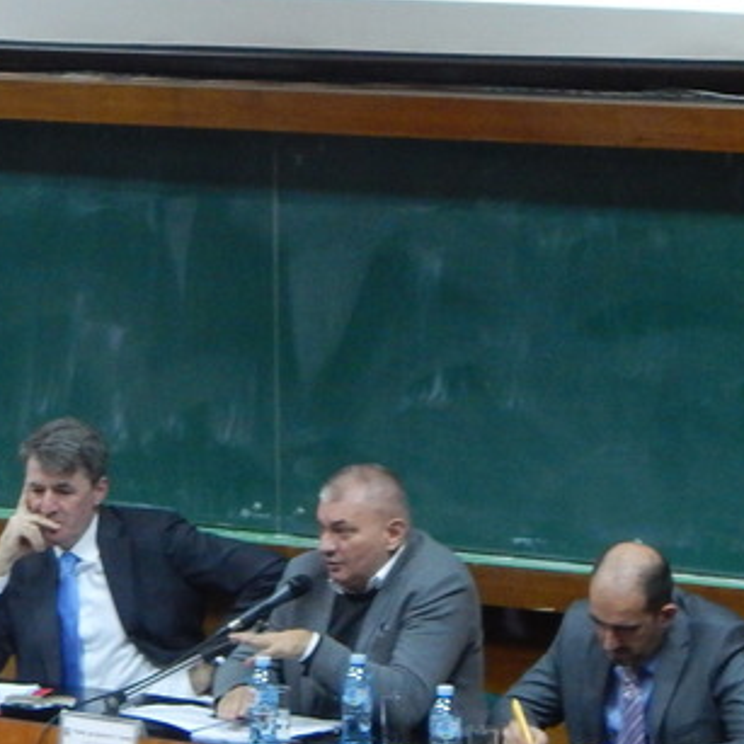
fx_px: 5374
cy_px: 519
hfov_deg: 7.9
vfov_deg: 7.9
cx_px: 158
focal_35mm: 221
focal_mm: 13.5
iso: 400
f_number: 4.2
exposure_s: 1/10
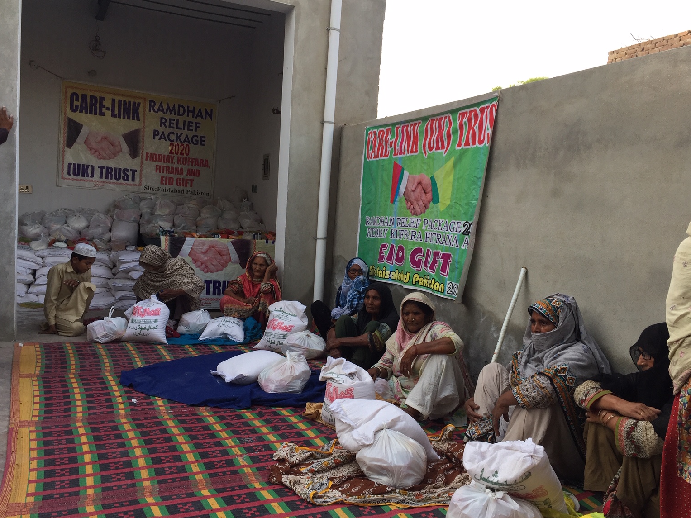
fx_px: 619
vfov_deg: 45.4
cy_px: 275
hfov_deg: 58.4
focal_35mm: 31
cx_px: 342
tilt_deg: -3.8
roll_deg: -4.0
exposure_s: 1/145
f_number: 2.2
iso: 32
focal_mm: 4.15
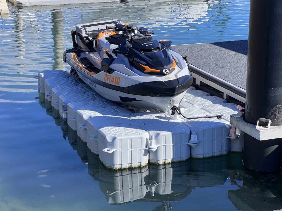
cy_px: 106
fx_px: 627
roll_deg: +0.3
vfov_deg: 19.1
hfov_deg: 25.3
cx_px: 141
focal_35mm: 77
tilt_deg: -16.6
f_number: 2.8
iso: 32
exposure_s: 1/382
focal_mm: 9
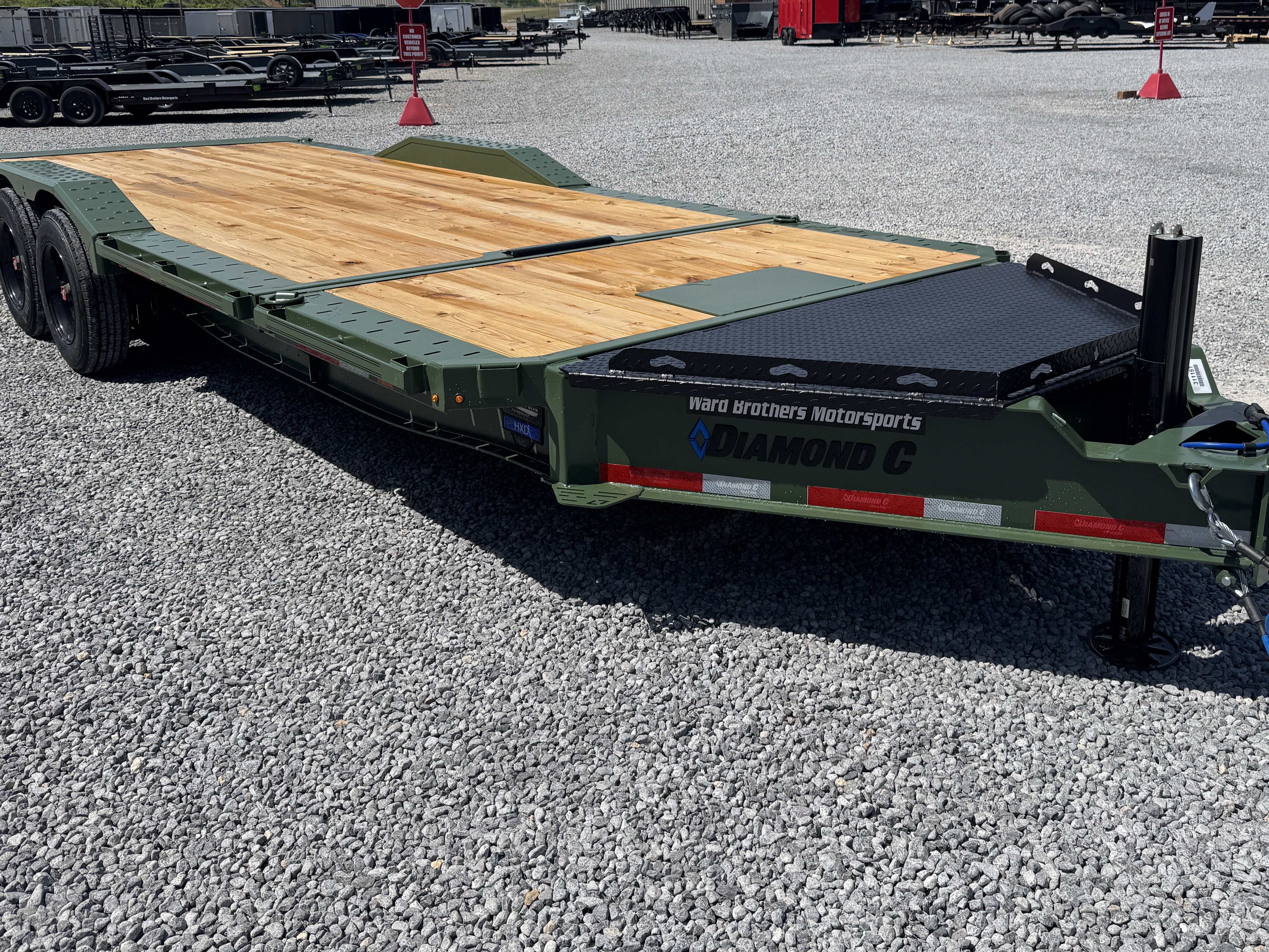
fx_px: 1137
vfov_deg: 45.0
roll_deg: +0.9
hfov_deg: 58.3
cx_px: 685
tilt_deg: -17.9
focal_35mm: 31
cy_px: 340
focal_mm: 6.76
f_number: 1.78
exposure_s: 1/7092
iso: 80
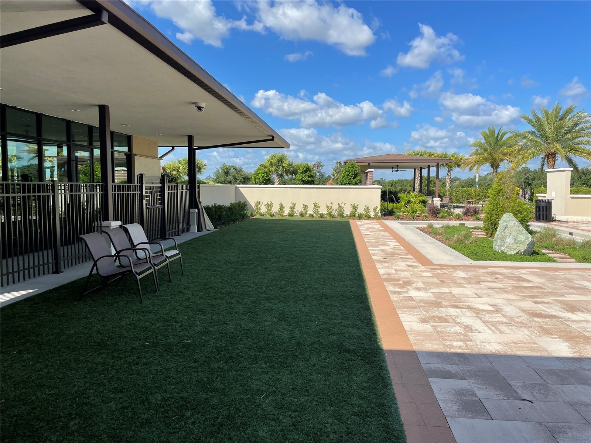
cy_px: 222
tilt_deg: -4.2
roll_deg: -0.3
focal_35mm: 26
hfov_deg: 67.3
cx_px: 296
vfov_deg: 53.1
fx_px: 444
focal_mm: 4.2
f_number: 1.6
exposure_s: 1/3205
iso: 32
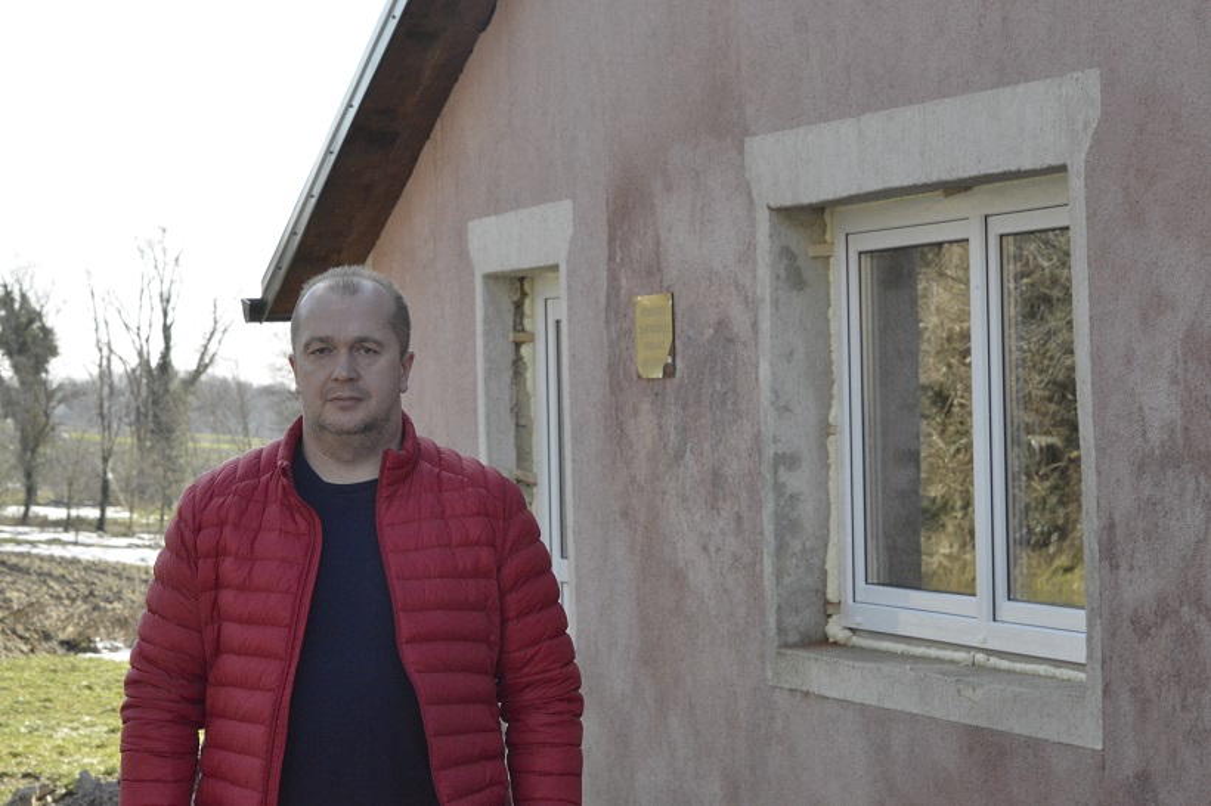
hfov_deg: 16.8
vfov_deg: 11.2
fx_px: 4102
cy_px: 403
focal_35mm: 122
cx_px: 606
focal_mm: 122
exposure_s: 1/800
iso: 6400
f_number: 14
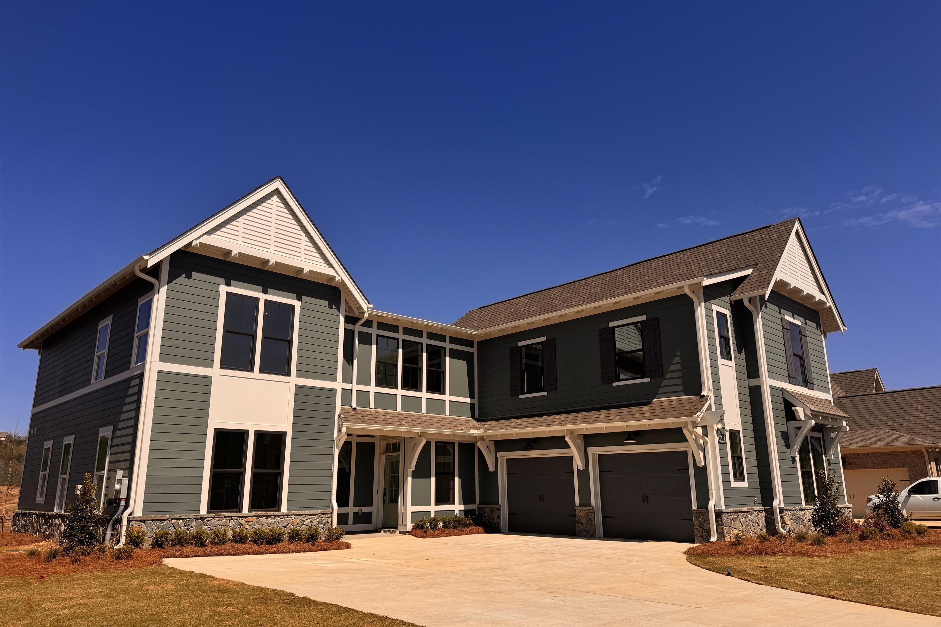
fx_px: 653
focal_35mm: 25
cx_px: 471
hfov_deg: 71.5
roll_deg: +0.6
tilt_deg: +14.0
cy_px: 319
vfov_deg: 51.3
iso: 80
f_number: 1.78
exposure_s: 1/7937
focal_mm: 6.76
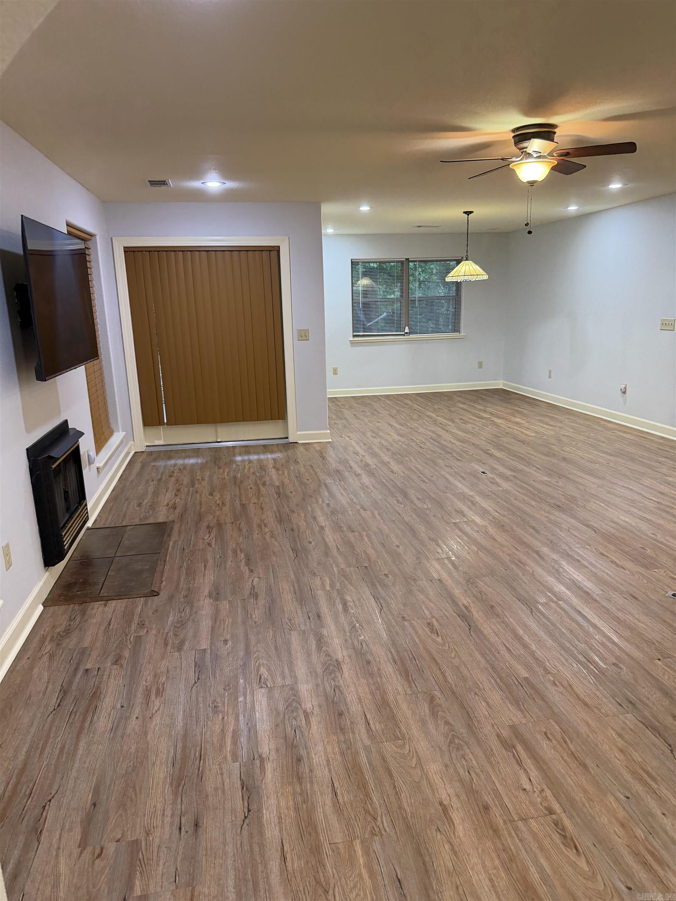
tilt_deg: -14.6
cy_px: 450
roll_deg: +1.9
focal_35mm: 24
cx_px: 338
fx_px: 625
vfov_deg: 71.6
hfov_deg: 56.8
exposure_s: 1/60
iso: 250
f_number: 1.78
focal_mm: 6.76
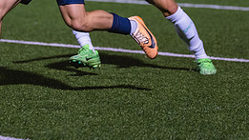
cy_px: -46
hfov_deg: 5.2
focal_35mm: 412
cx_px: 22
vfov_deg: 2.9
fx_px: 2721
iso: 2000
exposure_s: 1/1000
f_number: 2.8
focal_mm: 159
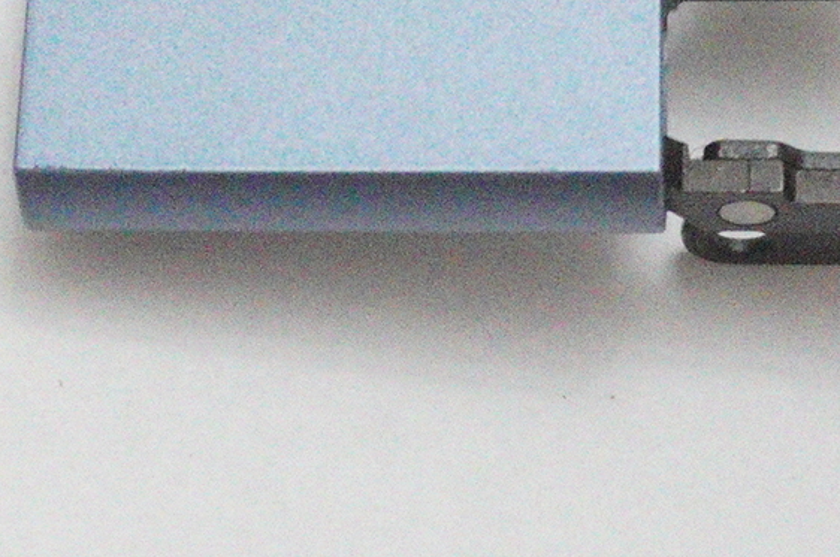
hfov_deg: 11.2
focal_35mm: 180
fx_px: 4199
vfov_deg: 7.5
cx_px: -111
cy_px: -157
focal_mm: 27
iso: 16000
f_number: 5.6
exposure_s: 1/200
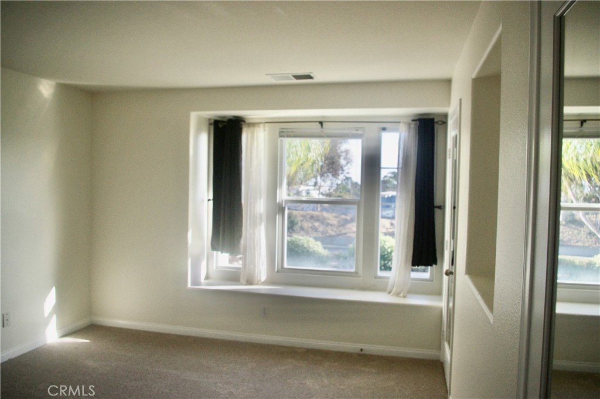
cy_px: 200
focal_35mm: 27
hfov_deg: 67.4
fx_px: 449
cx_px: 300
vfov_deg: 47.8
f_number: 5
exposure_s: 1/500
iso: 400
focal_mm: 18
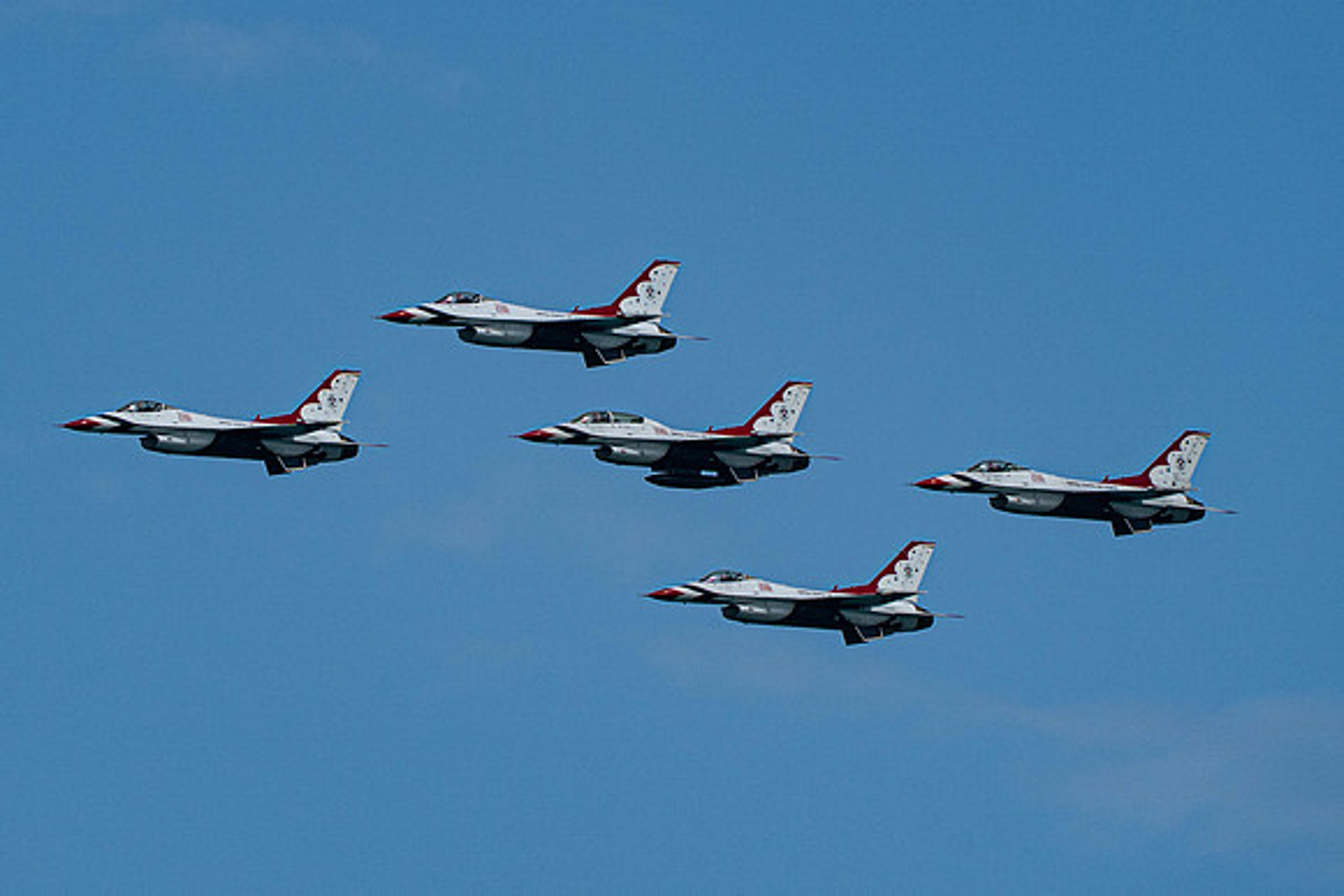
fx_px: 29219
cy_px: 419
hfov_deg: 2.6
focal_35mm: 783
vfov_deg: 1.8
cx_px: 613
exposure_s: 1/1600
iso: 800
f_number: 10
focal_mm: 400
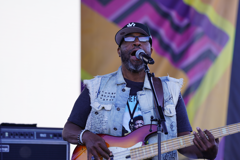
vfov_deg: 6.9
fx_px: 1333
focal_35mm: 200
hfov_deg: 10.3
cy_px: 80
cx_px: 120
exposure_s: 1/250
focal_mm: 200
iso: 160
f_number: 4
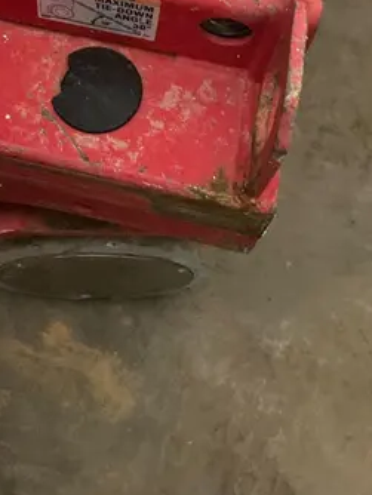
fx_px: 816
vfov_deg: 30.4
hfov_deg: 25.1
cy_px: -44
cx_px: 58
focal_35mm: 57
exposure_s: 1/30
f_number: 1.8
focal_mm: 4.25
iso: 800
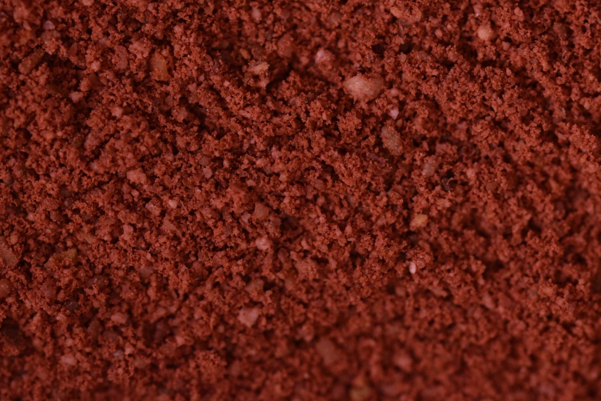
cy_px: 174
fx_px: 3098
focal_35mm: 186
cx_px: 257
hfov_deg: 11.1
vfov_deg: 7.4
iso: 2000
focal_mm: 105
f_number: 6.3
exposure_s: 1/250
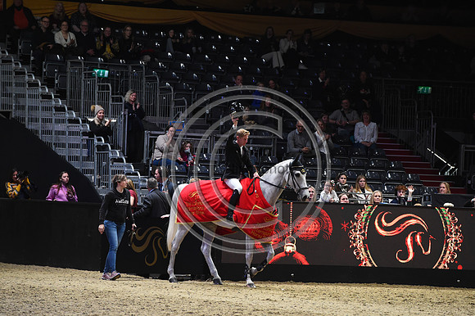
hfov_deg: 10.3
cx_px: 238
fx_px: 2637
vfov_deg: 6.9
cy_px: 158
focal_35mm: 200
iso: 5000
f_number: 5.6
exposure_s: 1/500
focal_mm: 200
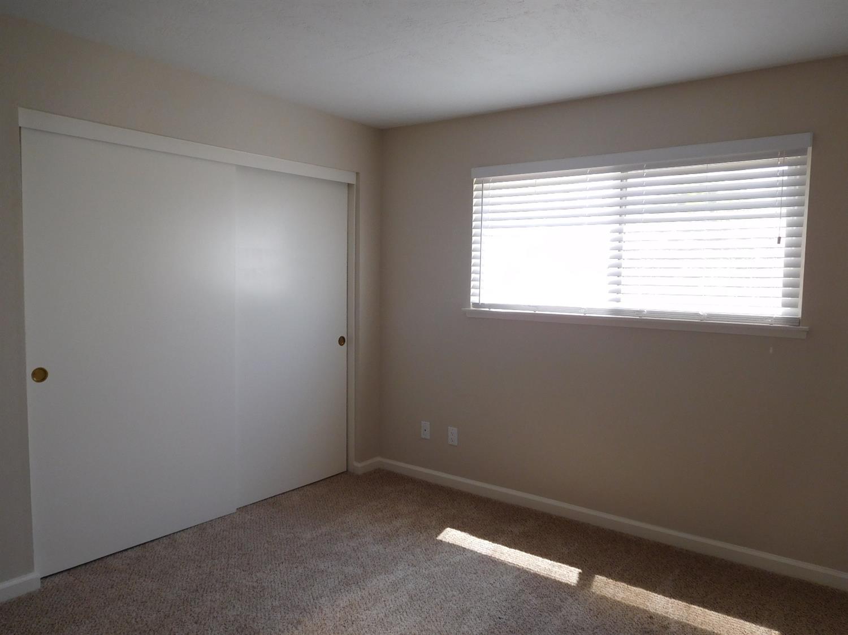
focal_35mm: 25
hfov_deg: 69.4
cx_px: 424
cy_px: 318
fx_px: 612
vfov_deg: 54.9
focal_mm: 4.5
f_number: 3.4
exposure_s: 1/100
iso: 125
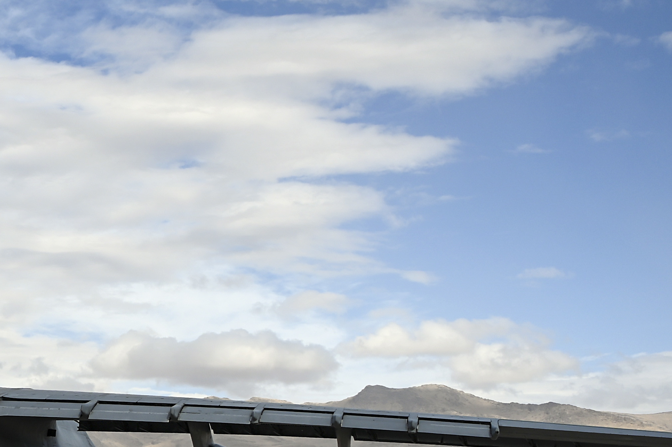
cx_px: -155
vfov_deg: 18.8
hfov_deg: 25.0
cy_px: 332
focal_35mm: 72
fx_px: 1343
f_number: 2.8
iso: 100
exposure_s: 1/4000
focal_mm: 24
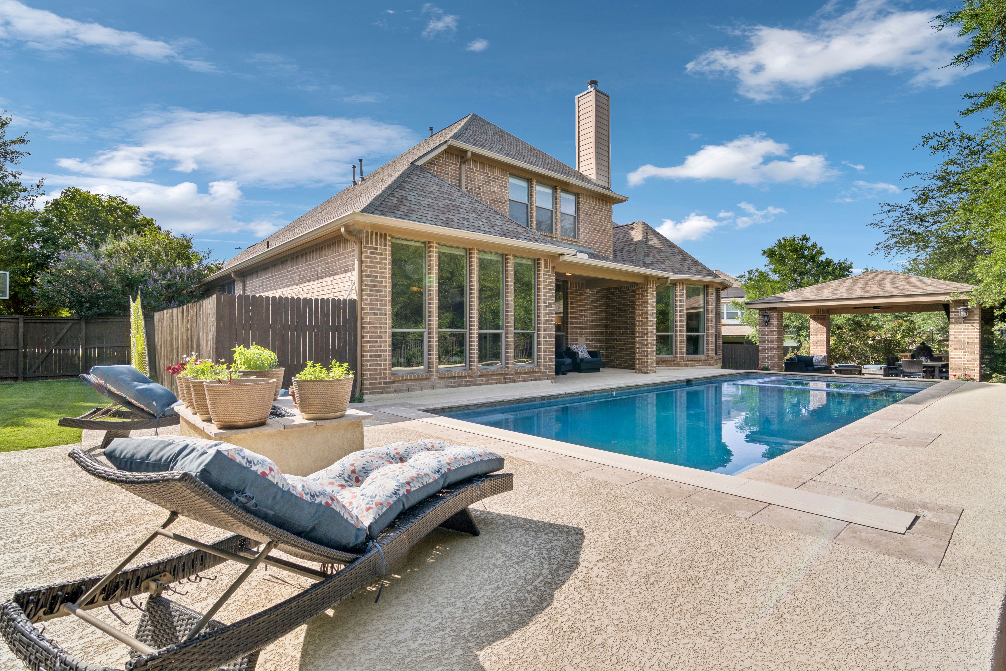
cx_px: 503
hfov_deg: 96.7
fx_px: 447
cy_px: 336
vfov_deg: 73.7
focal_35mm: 16
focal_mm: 11
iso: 100
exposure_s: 1/500
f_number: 8
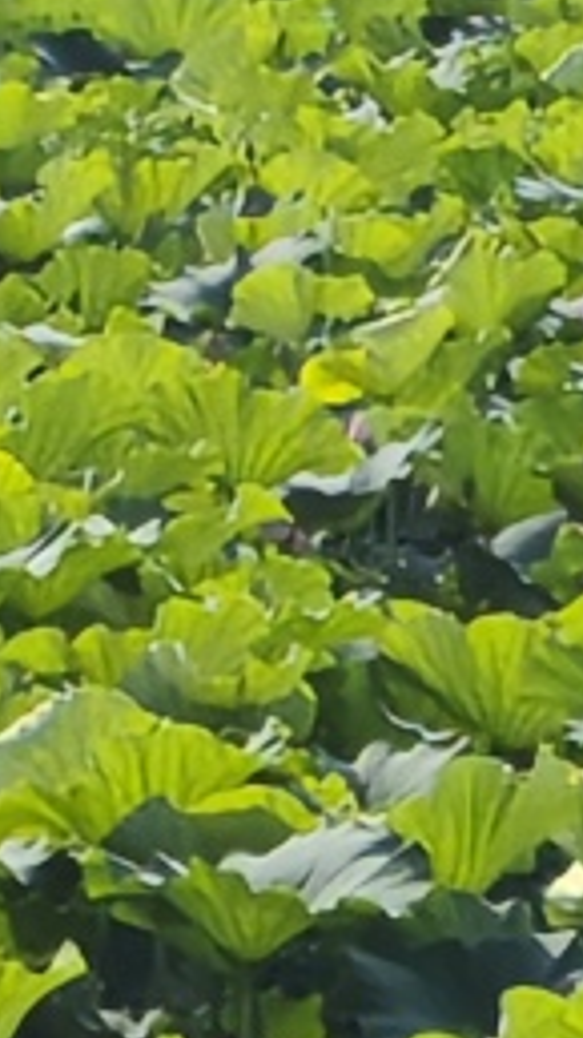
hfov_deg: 2.1
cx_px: 547
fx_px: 15758
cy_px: 1913
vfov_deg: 3.7
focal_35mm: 573
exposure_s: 1/1234
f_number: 1.6
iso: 50
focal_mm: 5.84
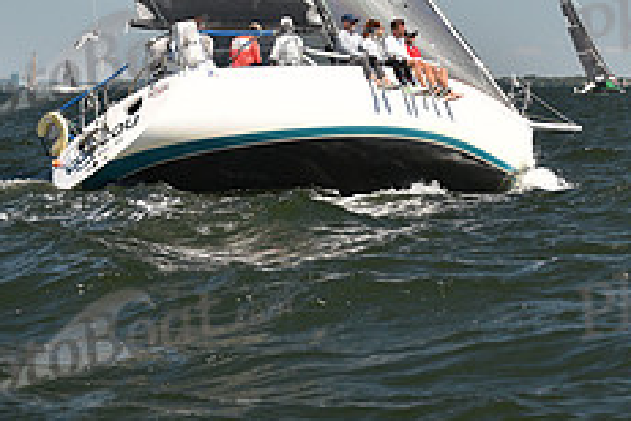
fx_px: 3085
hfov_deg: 11.7
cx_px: 436
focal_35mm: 176
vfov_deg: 7.7
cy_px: -112
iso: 250
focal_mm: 70
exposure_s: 1/1600
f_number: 2.8
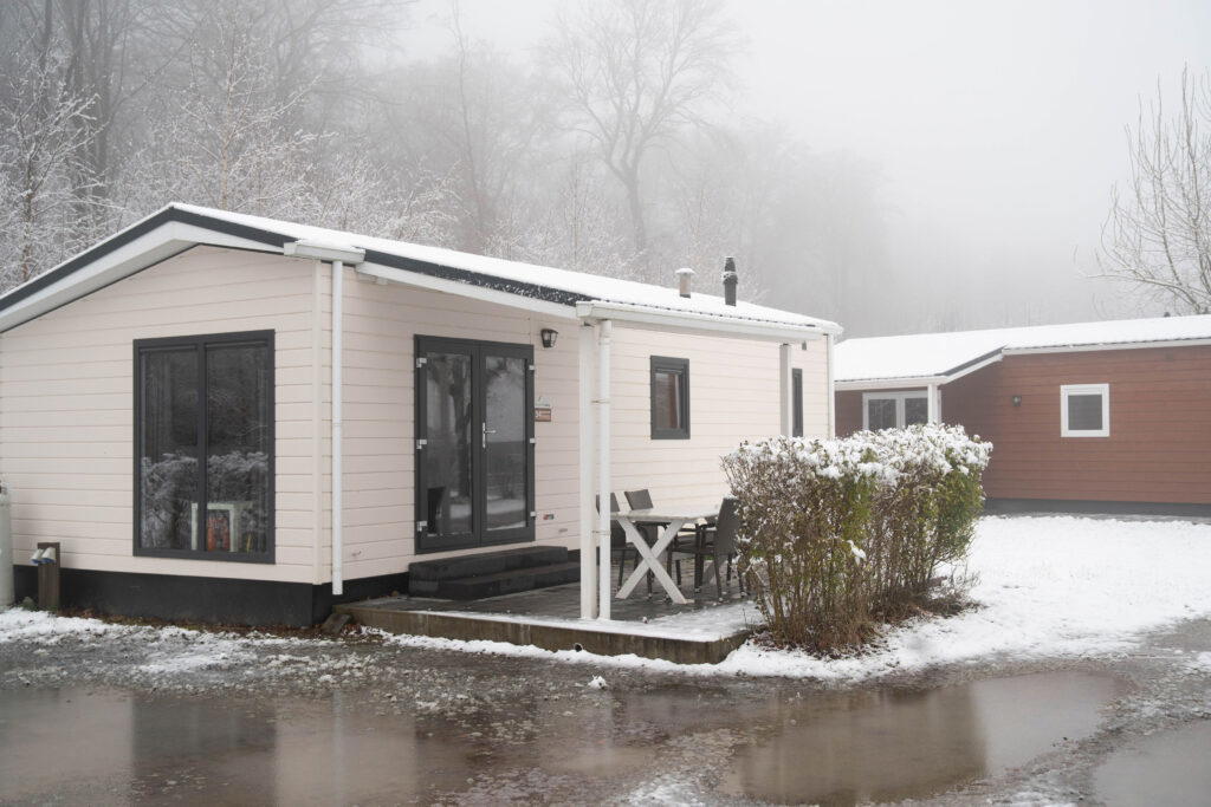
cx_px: 606
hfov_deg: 48.5
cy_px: 404
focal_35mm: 40
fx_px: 1346
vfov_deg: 33.4
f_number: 4.5
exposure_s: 1/640
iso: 800
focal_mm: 40
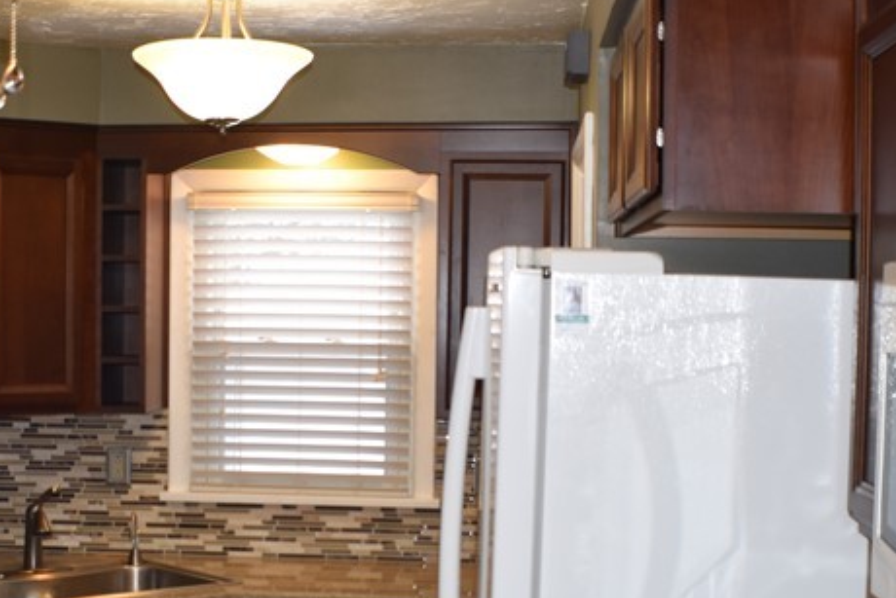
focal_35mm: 85
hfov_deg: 23.8
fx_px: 2116
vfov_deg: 16.0
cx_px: 286
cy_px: 417
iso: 400
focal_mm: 24
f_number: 4
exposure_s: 1/60
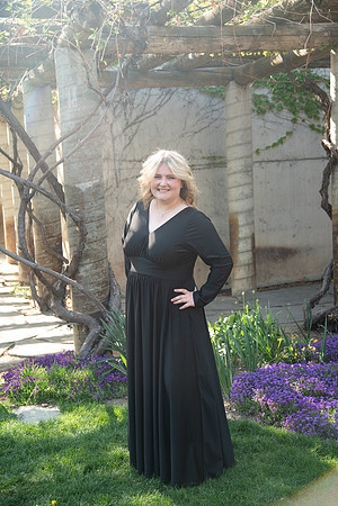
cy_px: 253
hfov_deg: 27.0
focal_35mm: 50
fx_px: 704
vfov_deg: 39.6
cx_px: 169
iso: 250
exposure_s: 1/125
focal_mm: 50
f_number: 4
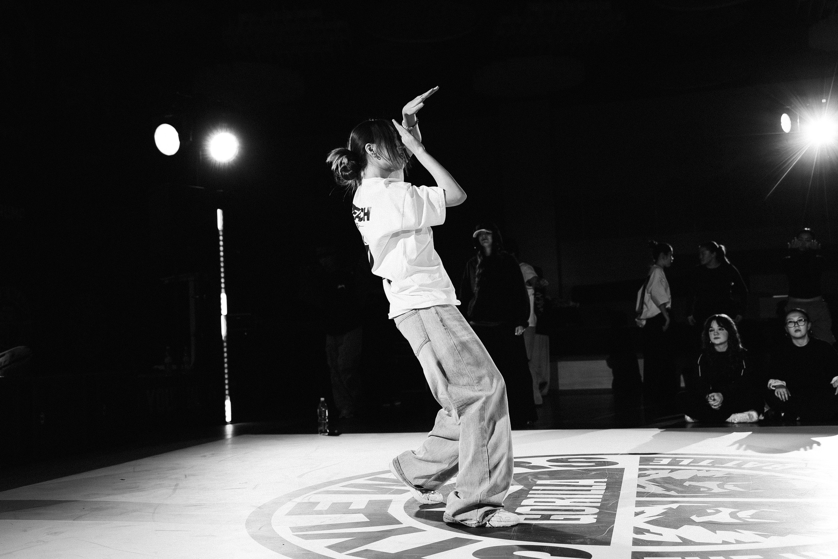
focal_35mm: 39
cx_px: 375
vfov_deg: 33.8
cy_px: 295
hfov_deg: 48.9
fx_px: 919
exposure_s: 1/800
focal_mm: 34
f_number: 2.8
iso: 3200
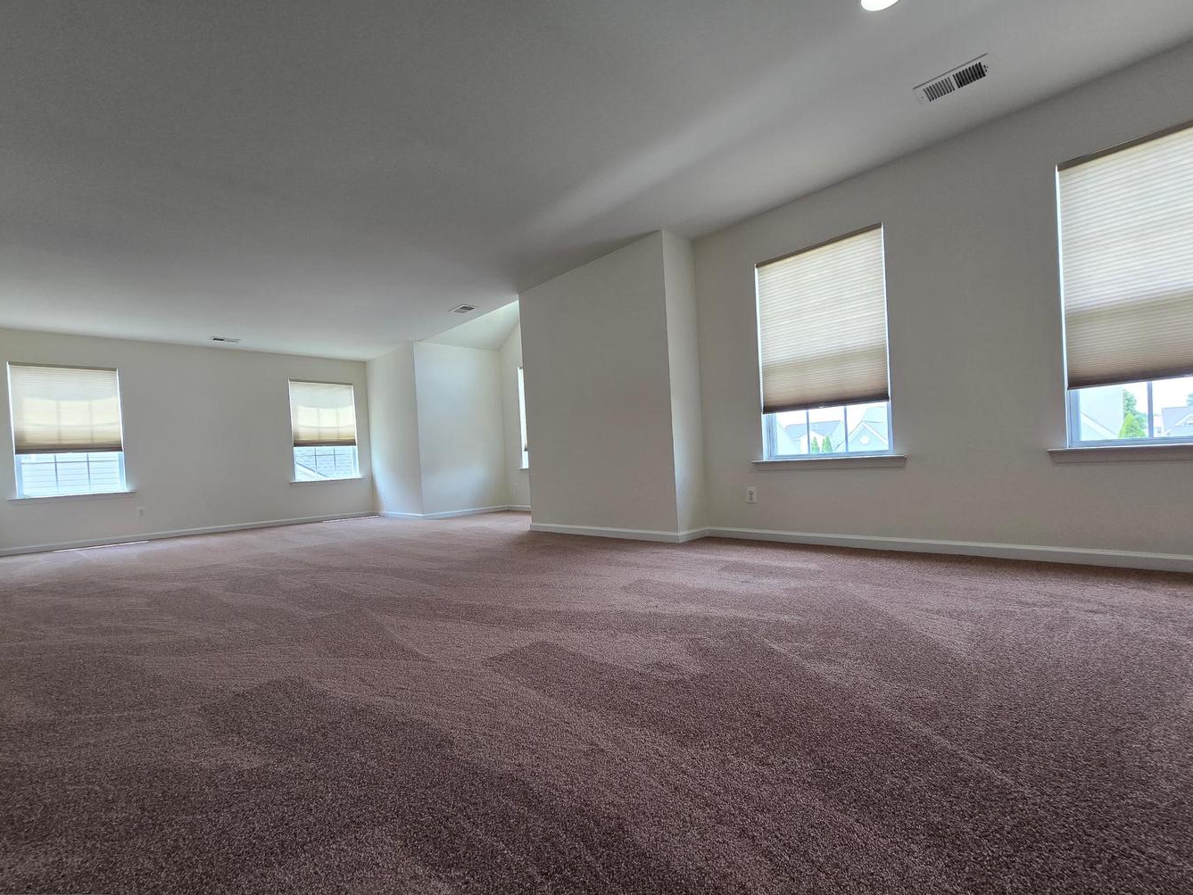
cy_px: 464
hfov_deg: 102.1
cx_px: 597
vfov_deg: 85.6
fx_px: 483
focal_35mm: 14
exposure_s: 1/60
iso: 64
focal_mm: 2.2
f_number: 2.2
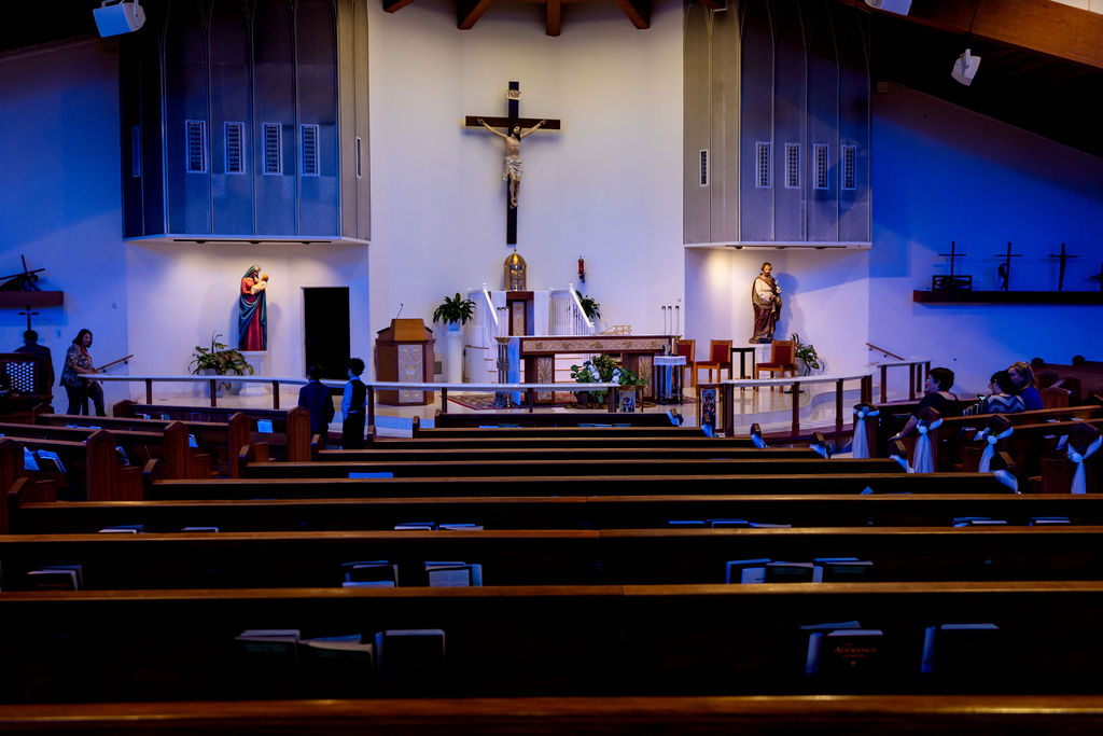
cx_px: 552
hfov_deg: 54.4
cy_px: 368
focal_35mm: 35
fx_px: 1072
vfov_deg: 37.9
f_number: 2.8
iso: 400
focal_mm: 35
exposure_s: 1/160
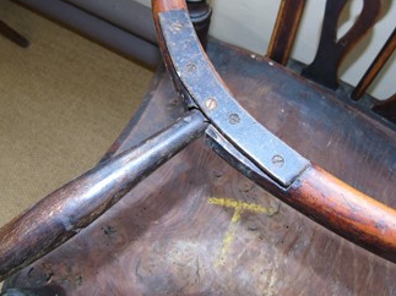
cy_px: 127
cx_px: 199
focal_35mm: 31
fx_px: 355
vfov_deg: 45.3
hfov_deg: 58.4
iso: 200
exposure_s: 1/30
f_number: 3.4
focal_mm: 4.4
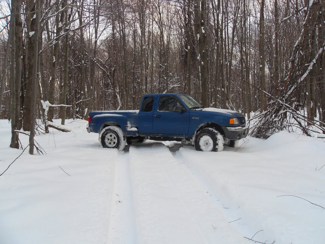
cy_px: 122
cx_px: 162
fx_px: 329
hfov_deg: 52.6
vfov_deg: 40.7
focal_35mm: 35
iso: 80
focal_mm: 6.3
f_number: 3.5
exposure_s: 1/180
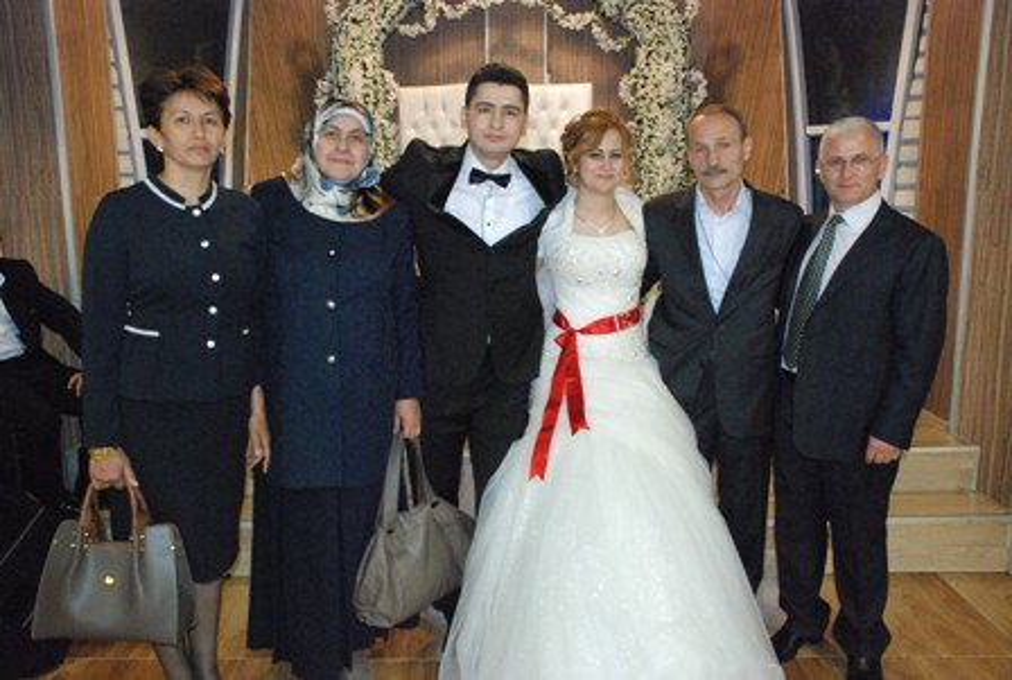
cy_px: 340
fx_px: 930
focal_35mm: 33
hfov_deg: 57.1
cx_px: 506
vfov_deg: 40.2
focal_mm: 22
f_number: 4.5
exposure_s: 1/30
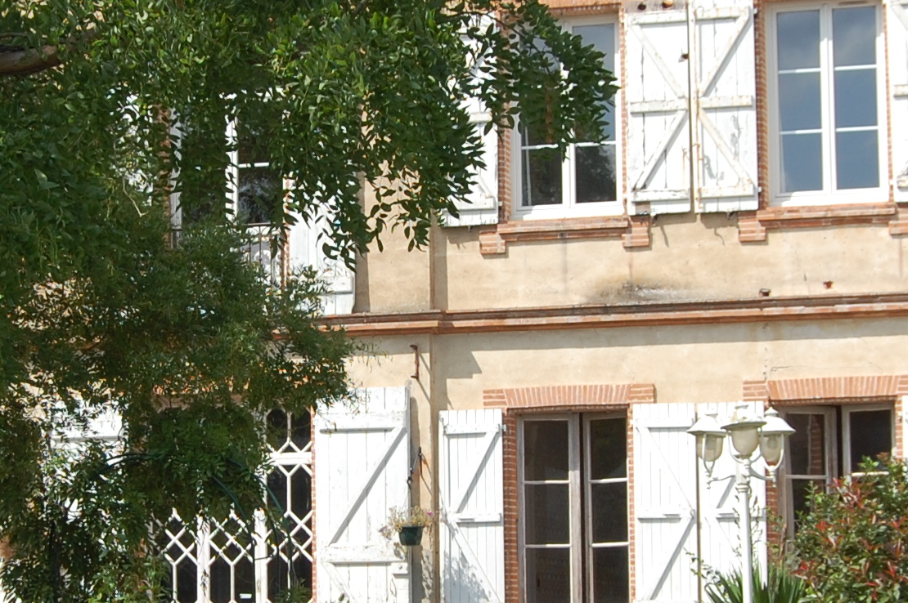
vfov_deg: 11.2
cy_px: 360
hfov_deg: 16.8
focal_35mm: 122
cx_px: 312
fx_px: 3074
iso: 200
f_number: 7.1
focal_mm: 30
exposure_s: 1/500
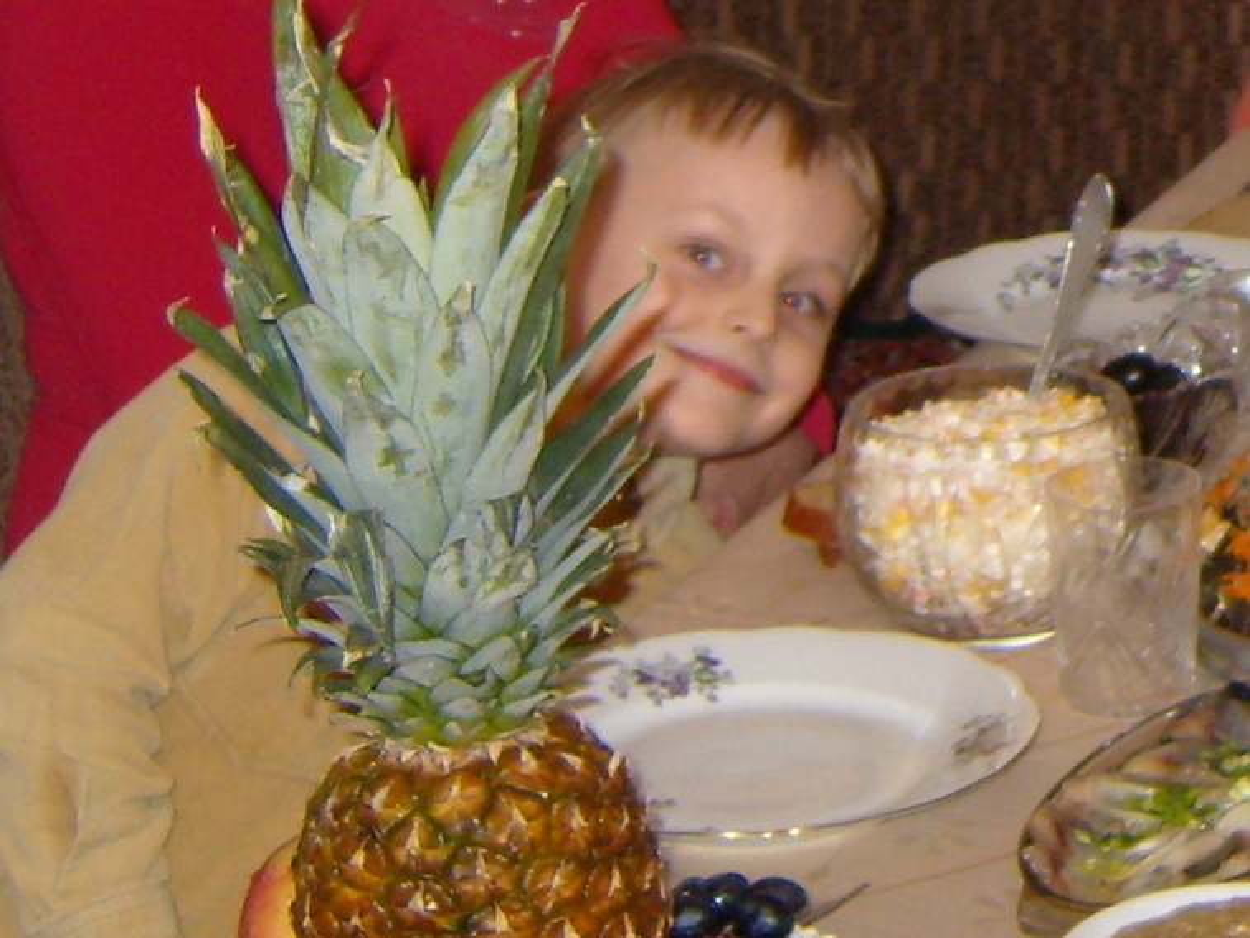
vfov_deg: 40.7
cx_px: 625
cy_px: 469
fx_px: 1264
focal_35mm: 35
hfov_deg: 52.6
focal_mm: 7.4
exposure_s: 1/30
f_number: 2.8
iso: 100
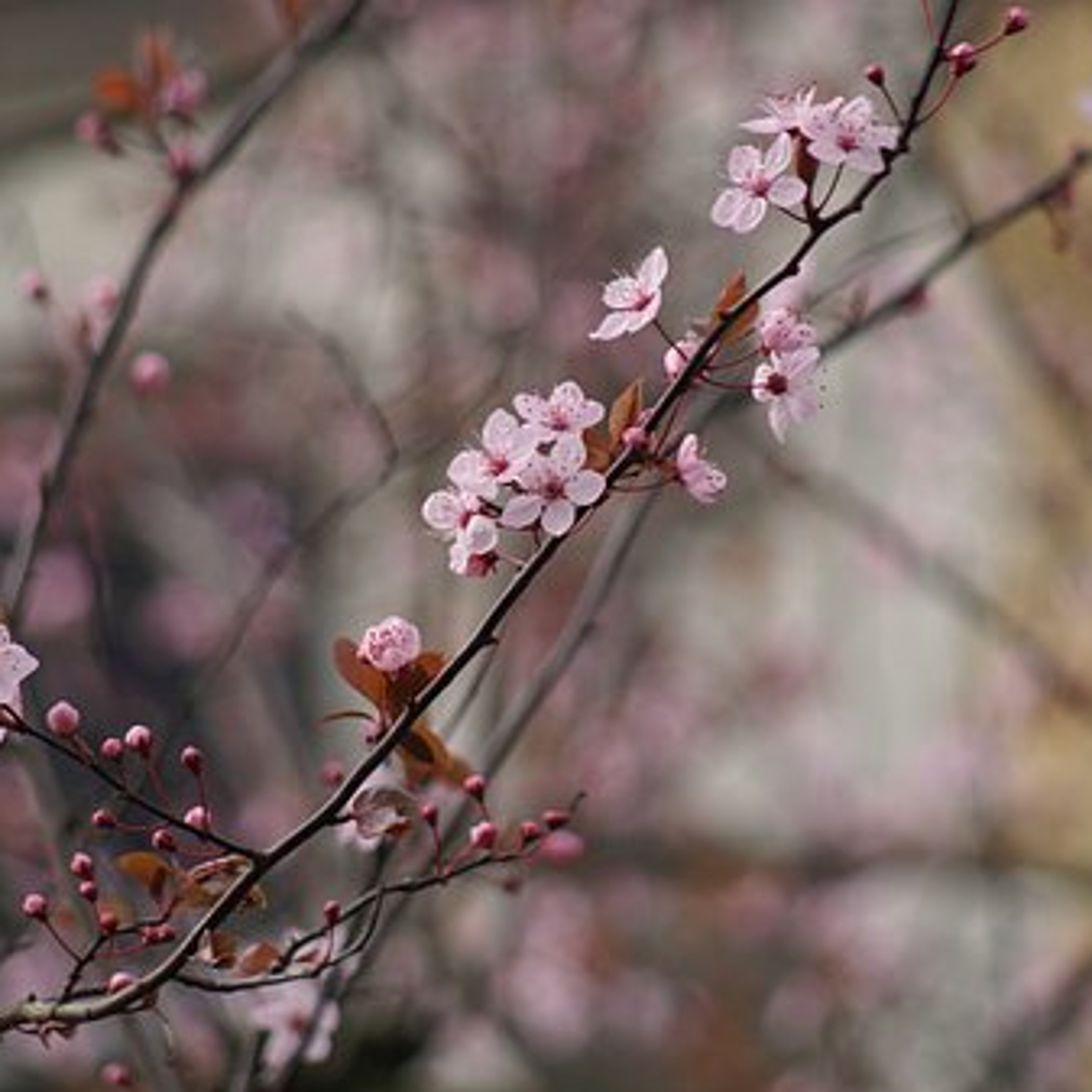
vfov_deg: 5.0
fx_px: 12420
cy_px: 544
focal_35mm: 348
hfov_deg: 5.0
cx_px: 505
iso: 200
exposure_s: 1/250
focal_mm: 180
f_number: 5.6
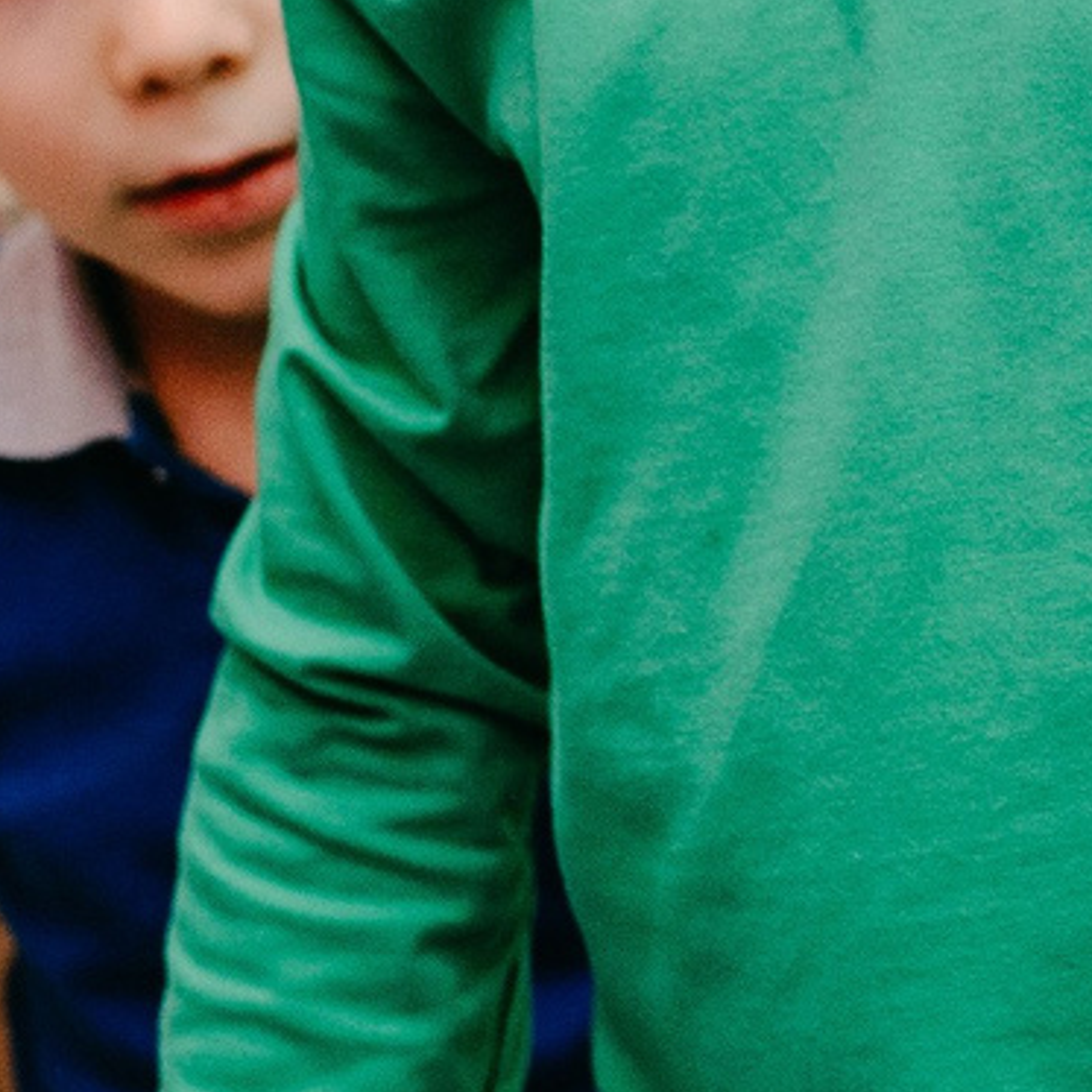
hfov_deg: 8.4
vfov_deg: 8.5
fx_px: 7281
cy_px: -174
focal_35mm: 204
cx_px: 1549
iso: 400
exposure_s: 1/160
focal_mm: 35
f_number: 3.2
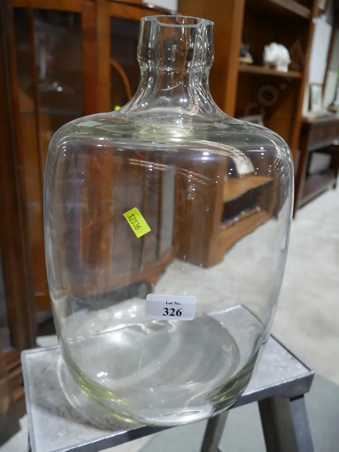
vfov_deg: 63.4
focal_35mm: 28
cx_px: 170
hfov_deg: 49.8
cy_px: 226
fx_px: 365
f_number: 3.5
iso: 500
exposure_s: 1/60
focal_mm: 14
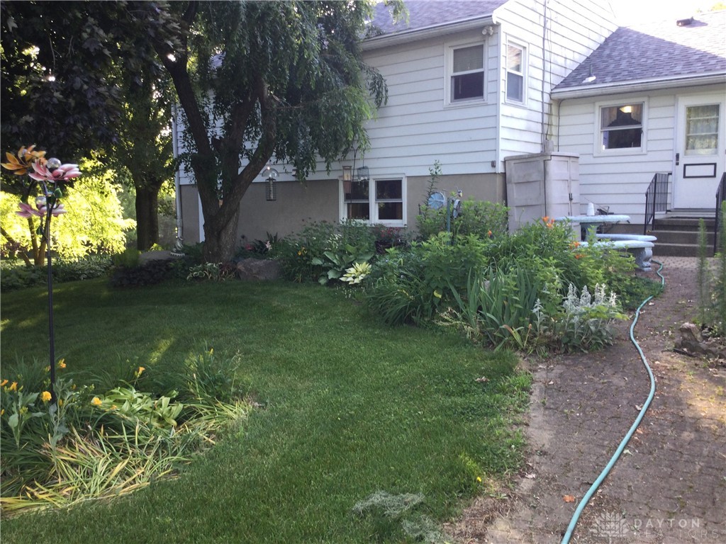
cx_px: 363
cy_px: 272
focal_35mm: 31
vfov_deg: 45.4
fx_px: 650
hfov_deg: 58.4
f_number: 2.4
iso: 32
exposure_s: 1/60
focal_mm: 3.3
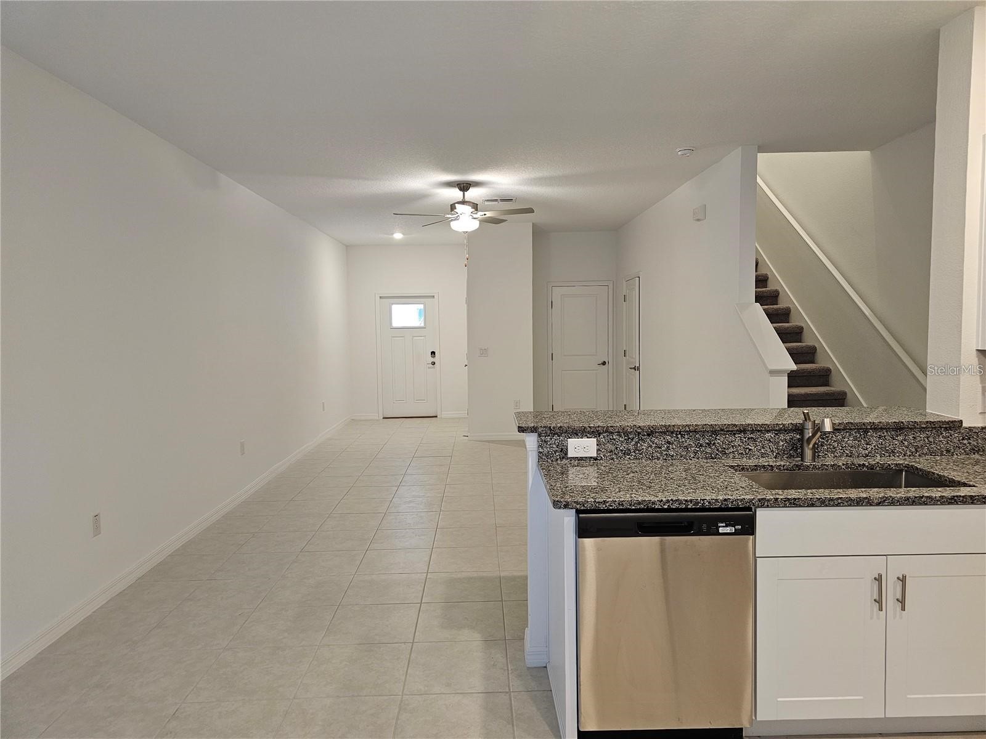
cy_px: 370
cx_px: 493
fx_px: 655
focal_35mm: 23
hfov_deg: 73.9
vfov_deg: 58.9
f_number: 1.7
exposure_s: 1/120
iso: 320
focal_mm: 6.3
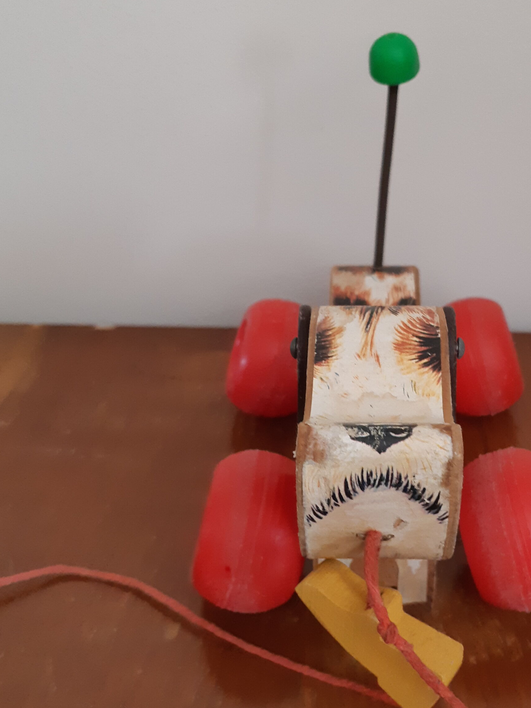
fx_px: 757
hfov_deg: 38.1
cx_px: 366
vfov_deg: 50.1
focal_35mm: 37
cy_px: 354
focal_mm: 3.93
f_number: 1.7
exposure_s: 1/50
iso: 250
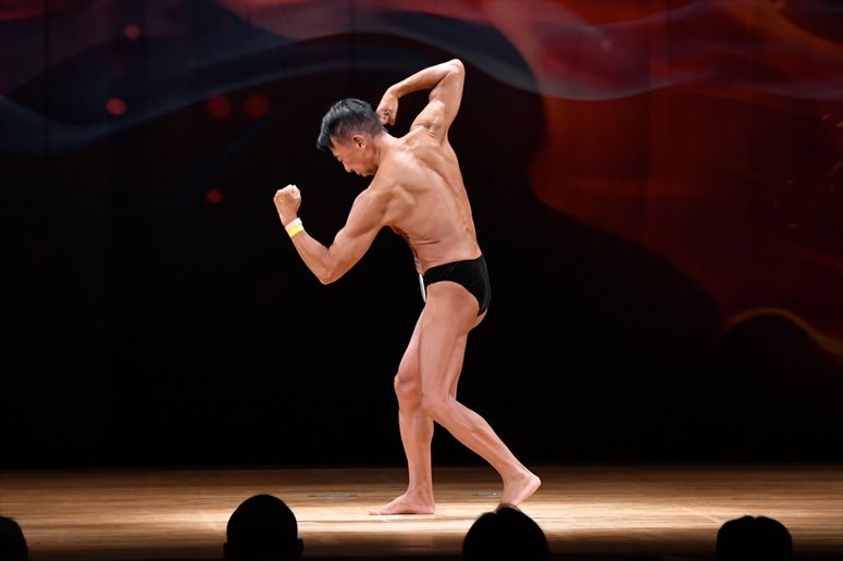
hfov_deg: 8.1
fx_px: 5968
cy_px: 280
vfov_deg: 5.4
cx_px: 422
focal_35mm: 255
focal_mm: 170
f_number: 5.6
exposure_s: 1/400
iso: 4000
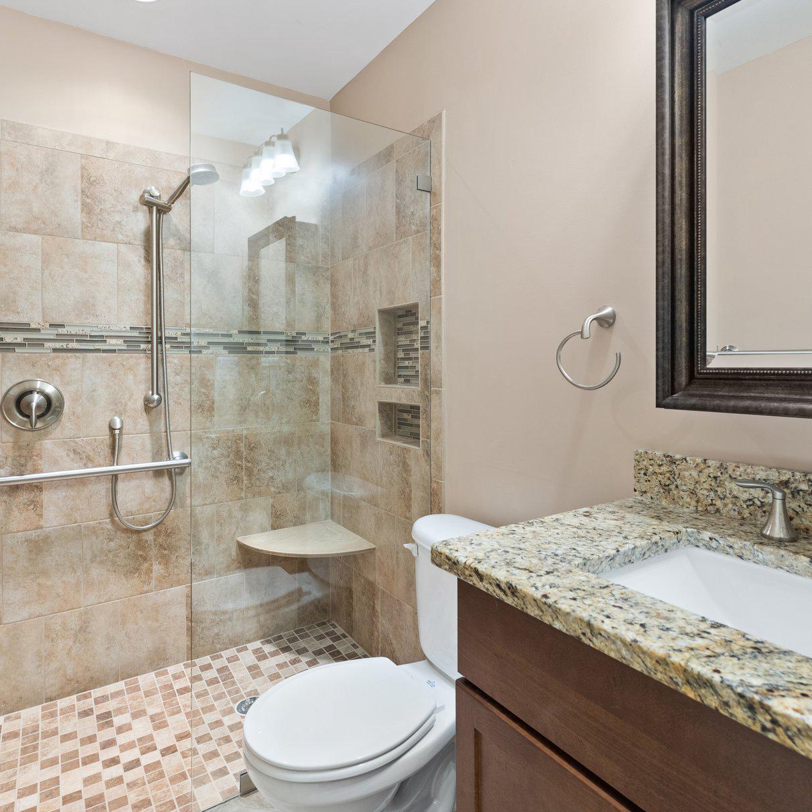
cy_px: 378
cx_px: 428
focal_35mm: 20
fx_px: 531
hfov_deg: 74.8
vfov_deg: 74.7
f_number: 8
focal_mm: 14
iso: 500
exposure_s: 1/3
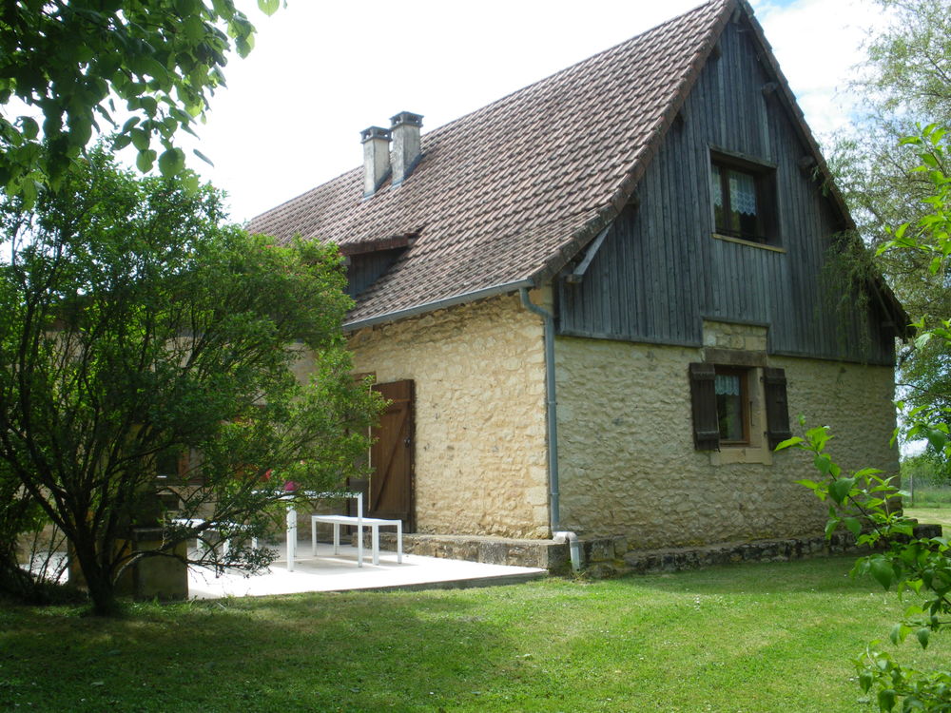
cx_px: 476
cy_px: 356
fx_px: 989
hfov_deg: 51.4
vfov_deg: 39.7
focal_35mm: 36
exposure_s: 1/125
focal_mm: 6.3
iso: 64
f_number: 5.4
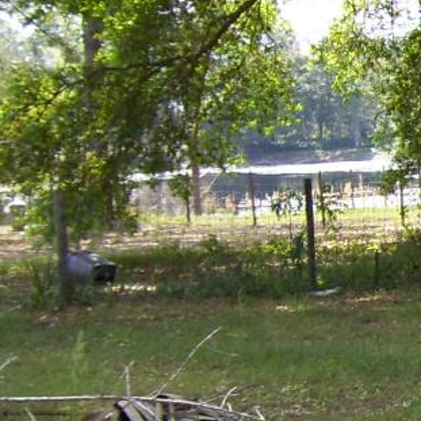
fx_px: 1803
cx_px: 850
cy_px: 258
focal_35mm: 131
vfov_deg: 13.3
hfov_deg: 11.9
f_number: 2.7
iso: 80
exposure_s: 1/250
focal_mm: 6
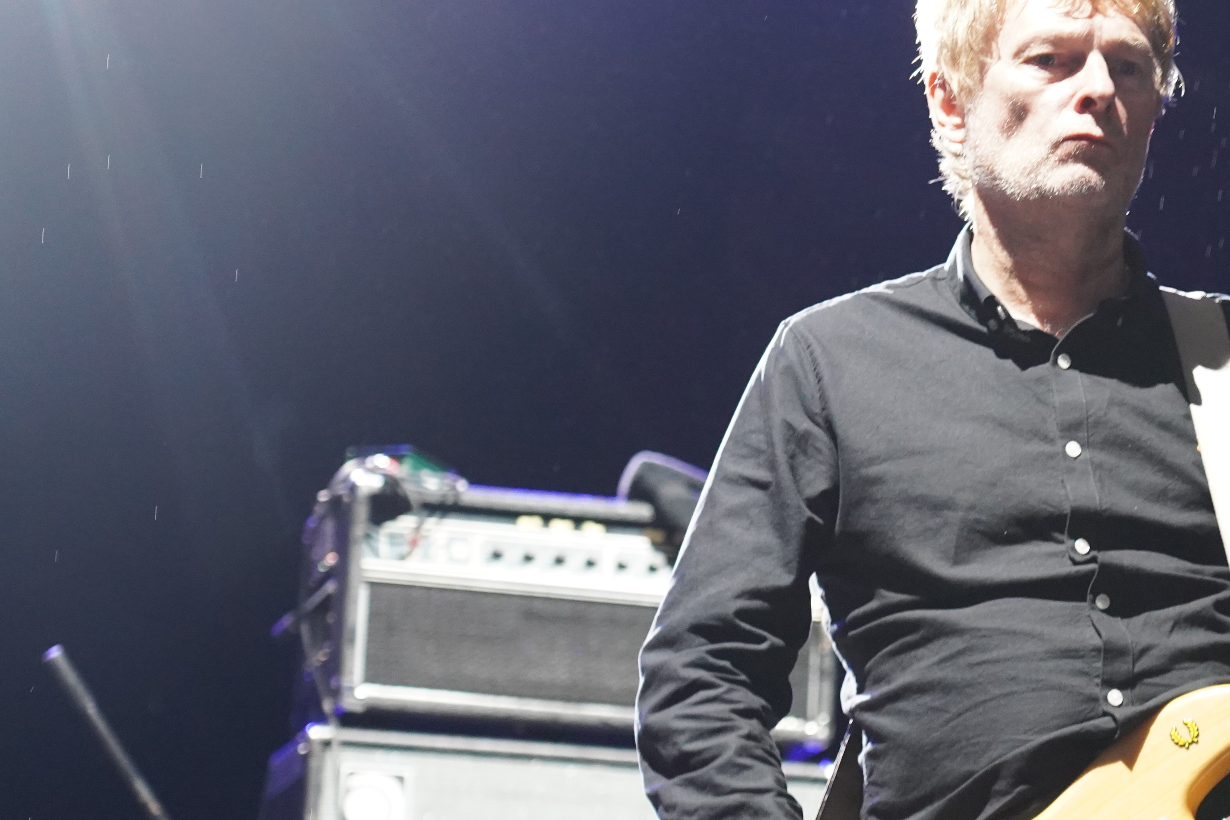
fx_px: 5945
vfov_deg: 7.9
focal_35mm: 174
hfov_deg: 11.8
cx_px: 1054
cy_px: 548
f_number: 4
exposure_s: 1/160
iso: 4000
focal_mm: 97
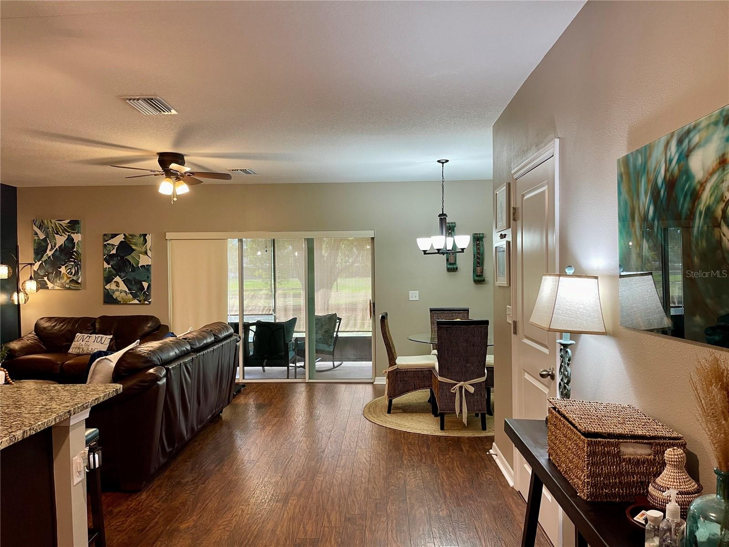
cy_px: 274
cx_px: 364
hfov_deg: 69.4
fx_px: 526
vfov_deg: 54.9
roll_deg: +1.0
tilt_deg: +0.2
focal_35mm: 25
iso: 125
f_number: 1.6
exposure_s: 1/60
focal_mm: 5.1
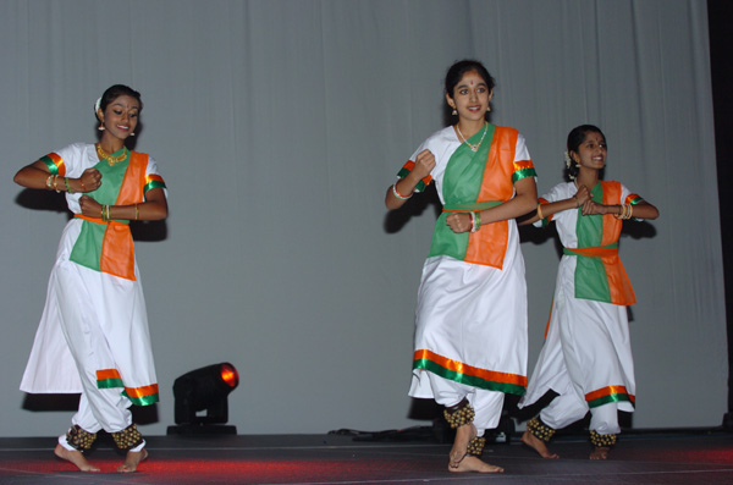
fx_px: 2133
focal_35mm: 105
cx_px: 366
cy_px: 242
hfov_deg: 19.5
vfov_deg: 13.0
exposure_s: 1/250
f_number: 5.6
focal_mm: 70
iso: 400
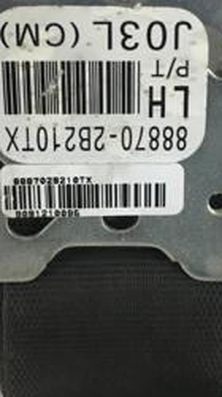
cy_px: 175
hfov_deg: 14.9
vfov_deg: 26.2
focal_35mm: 81
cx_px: 140
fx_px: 851
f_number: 2.2
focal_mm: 4.15
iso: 25
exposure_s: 1/33
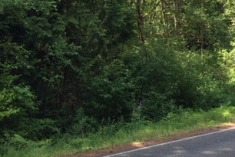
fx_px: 411
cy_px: 11
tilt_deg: +7.4
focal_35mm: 63
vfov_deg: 21.0
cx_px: 116
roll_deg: -0.3
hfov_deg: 31.9
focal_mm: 4.15
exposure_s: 1/129
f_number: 2.2
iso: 32
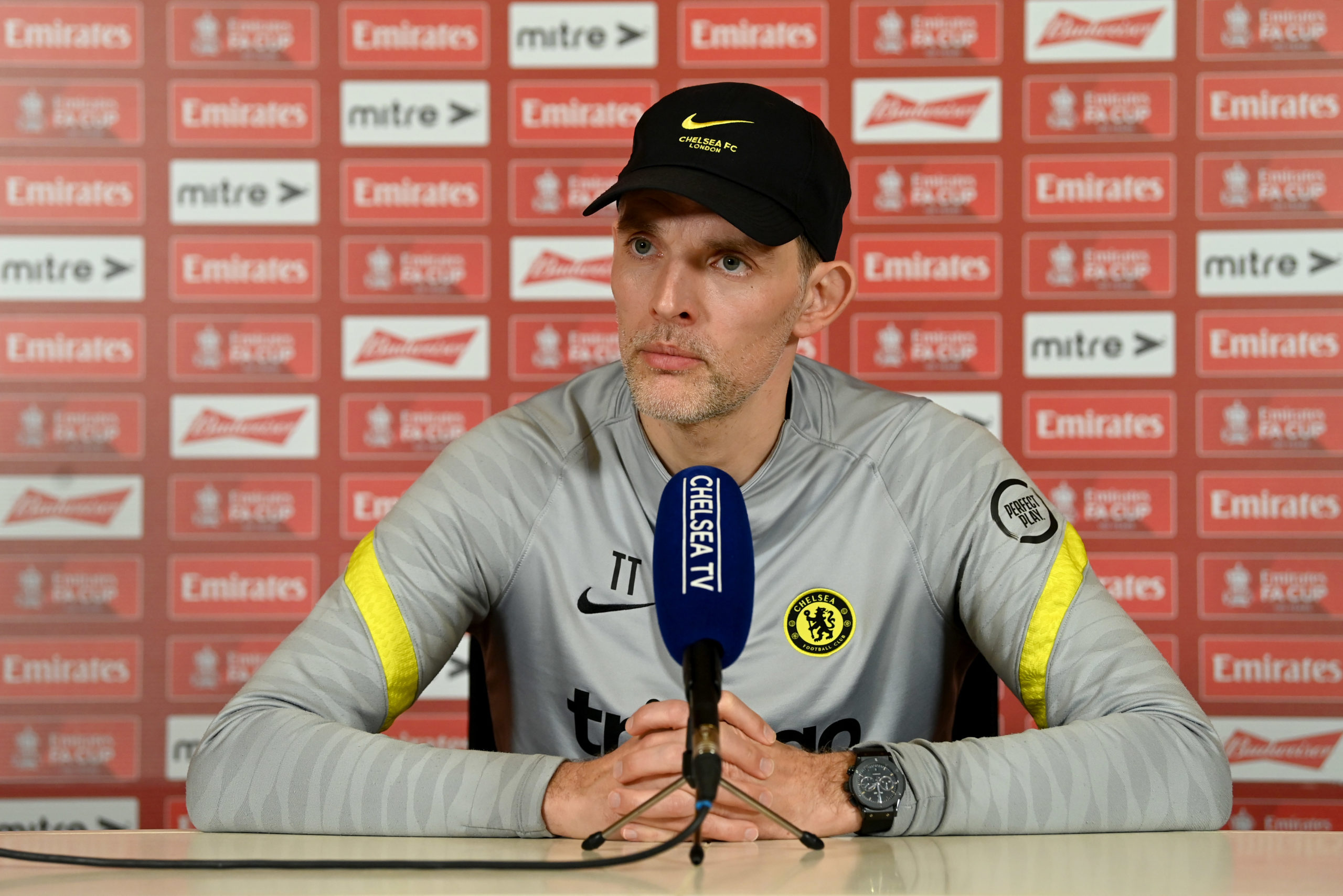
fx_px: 4327
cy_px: 448
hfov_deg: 17.6
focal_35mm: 116
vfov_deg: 11.8
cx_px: 672
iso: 2500
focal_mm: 116
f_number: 4
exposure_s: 1/400
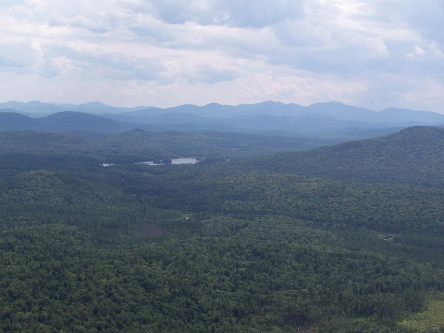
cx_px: 222
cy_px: 166
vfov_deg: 21.9
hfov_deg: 29.0
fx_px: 859
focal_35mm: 67
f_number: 4.5
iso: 80
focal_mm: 11.1
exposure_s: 1/800
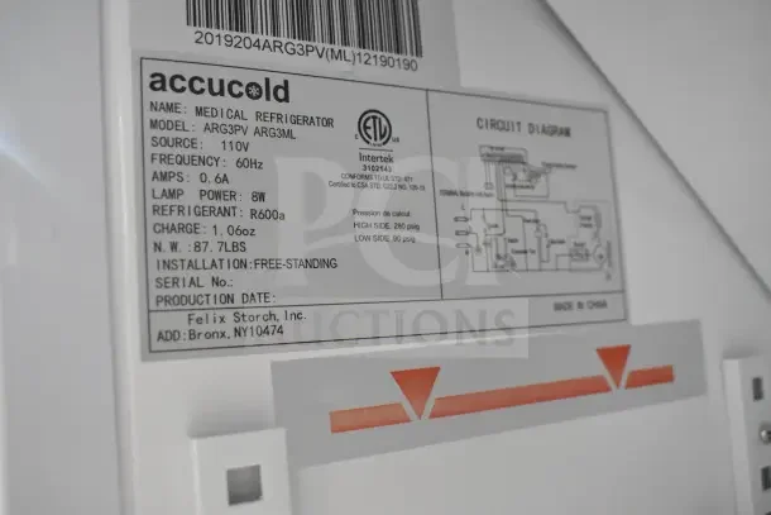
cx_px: 386
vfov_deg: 36.9
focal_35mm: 36
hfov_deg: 53.1
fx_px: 771
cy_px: 258
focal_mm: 24
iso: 6400
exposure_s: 1/250
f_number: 5
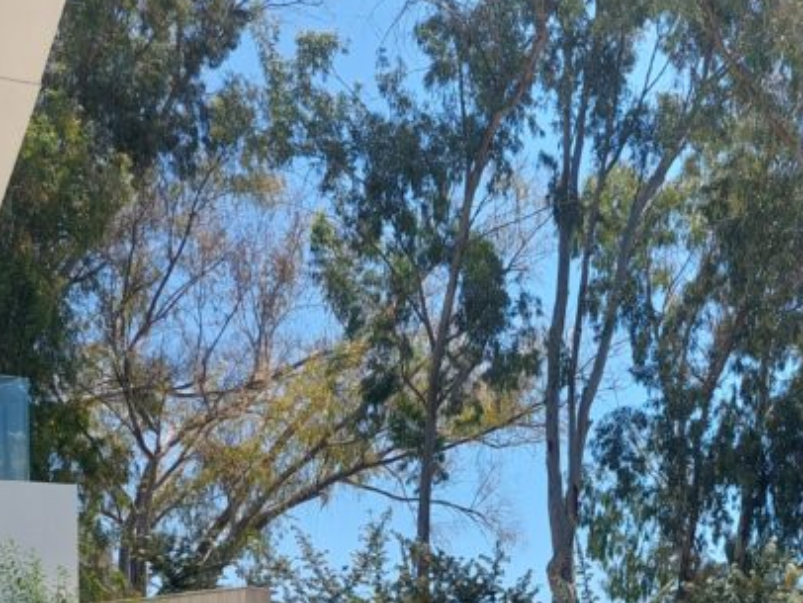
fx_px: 1462
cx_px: 659
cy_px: 737
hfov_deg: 29.9
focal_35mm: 63
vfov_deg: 21.5
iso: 40
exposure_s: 1/1802
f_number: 1.8
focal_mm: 5.23
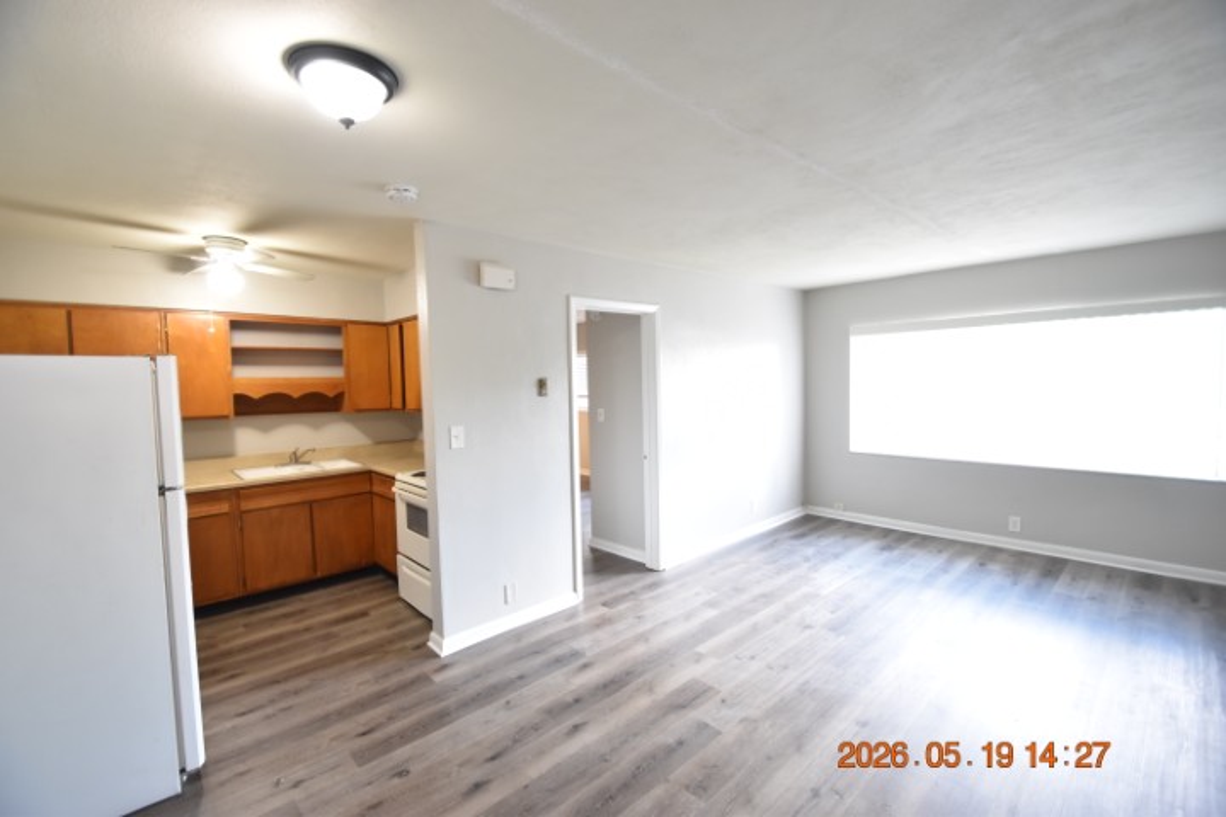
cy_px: 408
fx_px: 511
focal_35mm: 15
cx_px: 613
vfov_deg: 77.3
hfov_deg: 100.4
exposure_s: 1/30
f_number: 3.5
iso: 800
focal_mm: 10
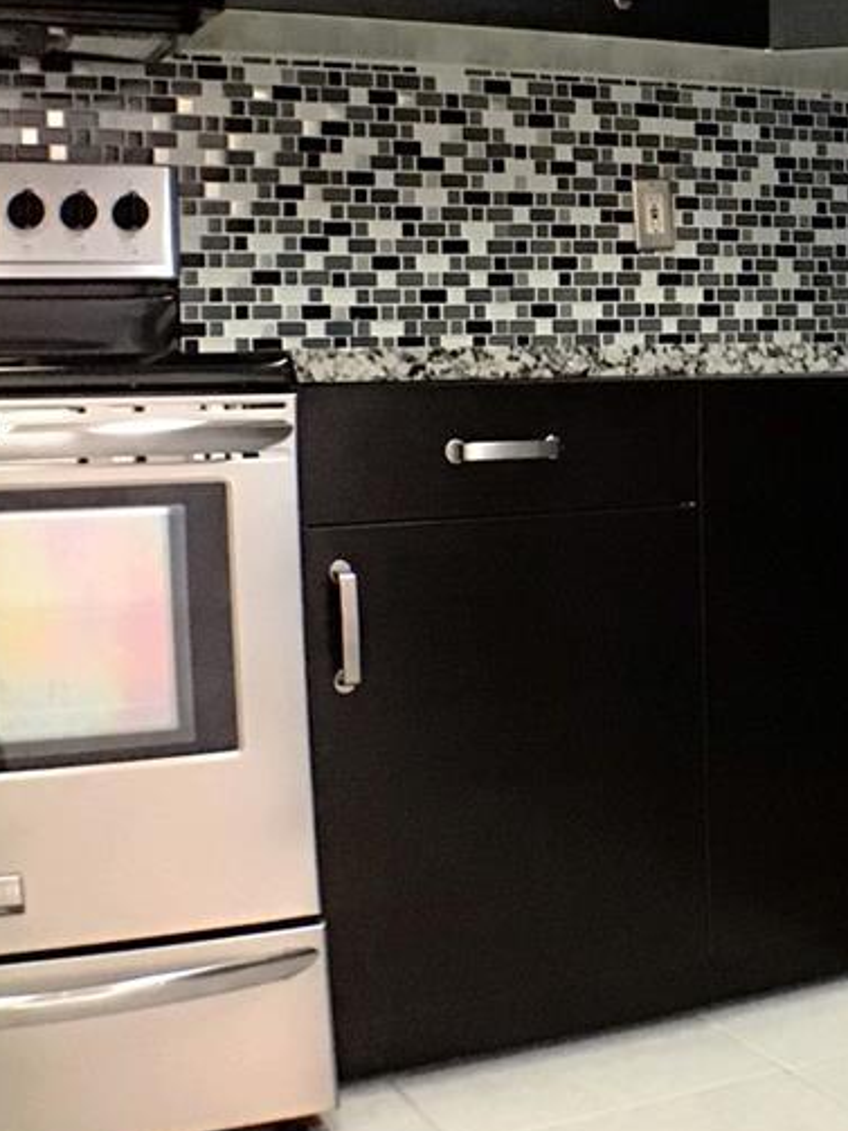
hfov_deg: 19.4
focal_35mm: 74
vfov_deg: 26.3
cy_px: 427
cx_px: 805
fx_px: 2418
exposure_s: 1/20
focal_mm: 3.3
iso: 200
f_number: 2.4
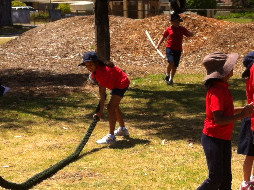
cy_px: 160
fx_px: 762
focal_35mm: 104
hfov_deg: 18.8
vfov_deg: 14.1
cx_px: 193
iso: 80
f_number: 2.8
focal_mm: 3.85
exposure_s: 1/1257
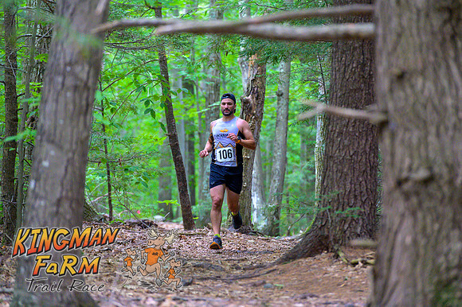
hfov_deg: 10.3
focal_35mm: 200
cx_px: 231
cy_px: 154
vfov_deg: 6.9
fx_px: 2565
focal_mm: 200
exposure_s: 1/200
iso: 8000
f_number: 4
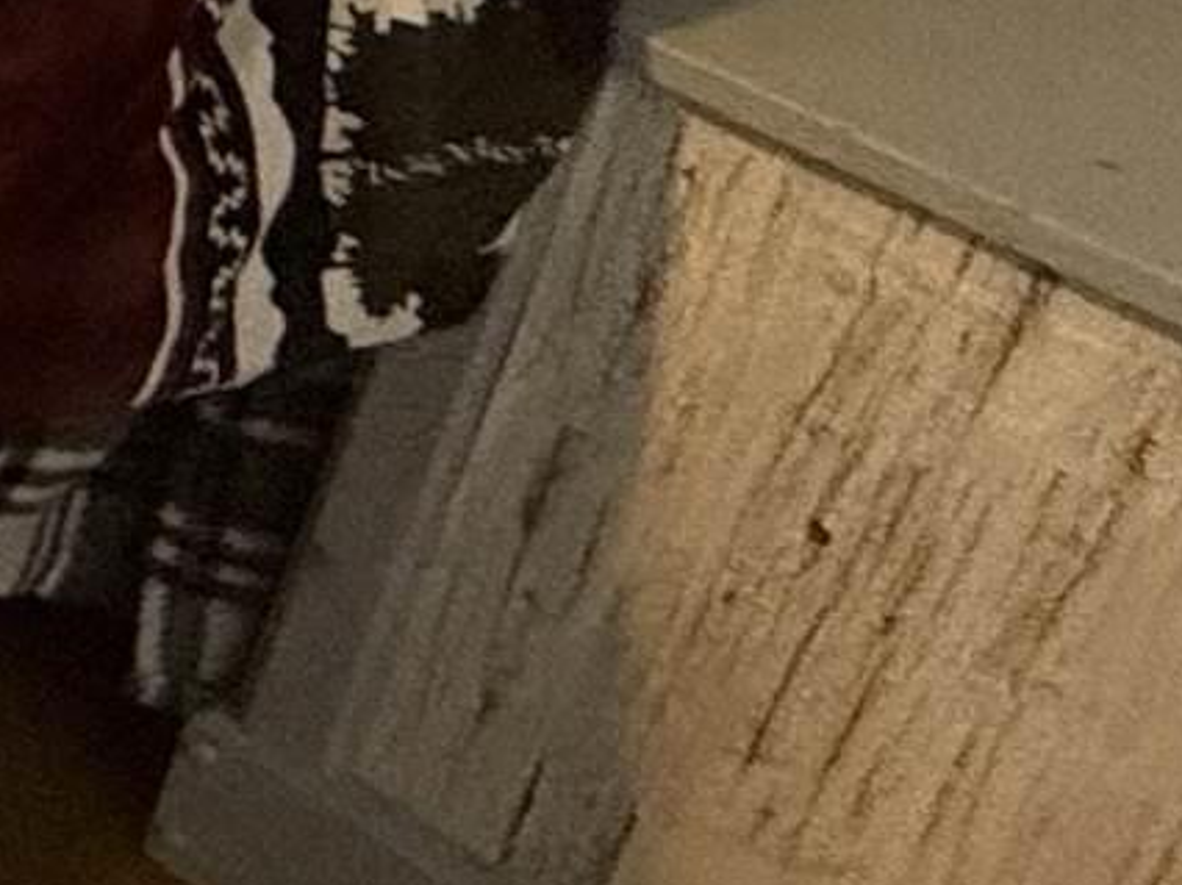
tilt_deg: -19.3
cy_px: -1051
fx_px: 3447
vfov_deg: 12.4
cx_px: -2755
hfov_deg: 10.2
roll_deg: -1.3
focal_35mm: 101
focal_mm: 2.22
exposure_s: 1/60
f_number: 2.2
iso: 500
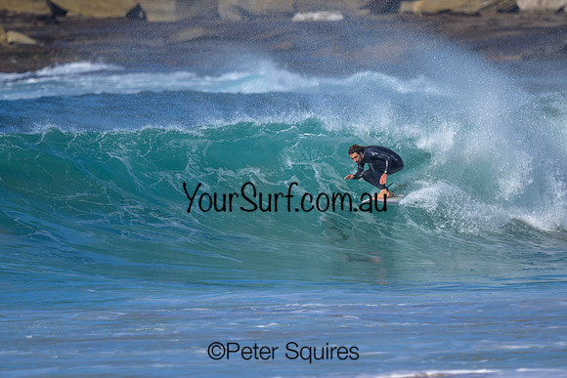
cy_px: 222
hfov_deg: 1.9
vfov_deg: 1.3
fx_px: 17327
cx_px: 354
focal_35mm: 1100
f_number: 6.3
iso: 220
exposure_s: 1/2000
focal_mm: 800
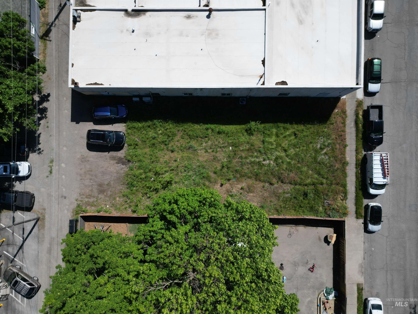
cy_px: 157
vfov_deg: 56.8
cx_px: 209
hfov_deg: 71.6
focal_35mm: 24
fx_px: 290
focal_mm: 6.72
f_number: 1.7
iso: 120
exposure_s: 1/5000
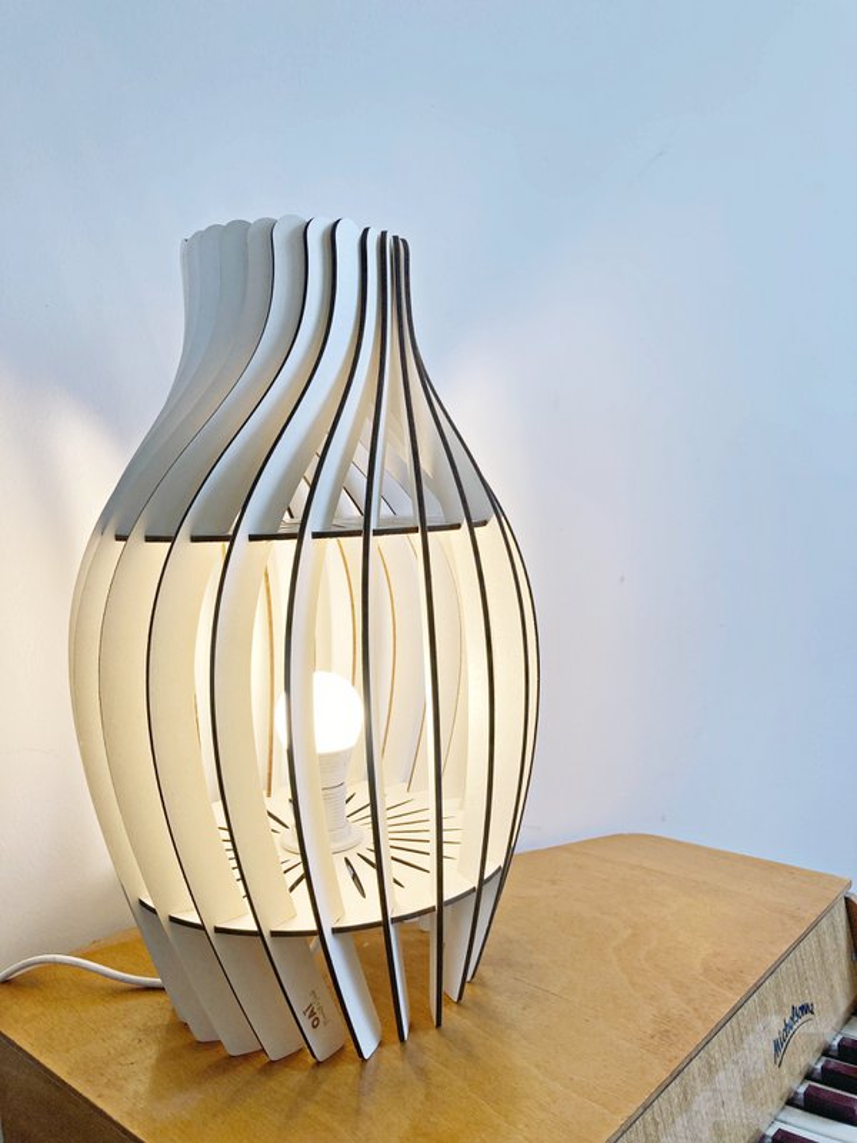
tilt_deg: -2.6
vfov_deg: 63.4
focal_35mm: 28
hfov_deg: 49.7
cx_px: 428
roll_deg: +3.1
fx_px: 924
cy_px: 572
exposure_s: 1/100
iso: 32
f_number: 1.8
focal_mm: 3.99
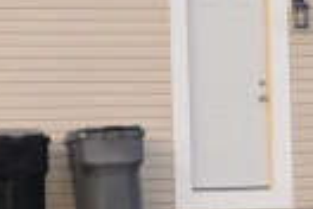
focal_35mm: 205
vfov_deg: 6.7
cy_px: -45
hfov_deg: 10.0
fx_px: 1782
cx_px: 17
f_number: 5.6
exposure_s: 1/125
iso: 450
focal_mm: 24
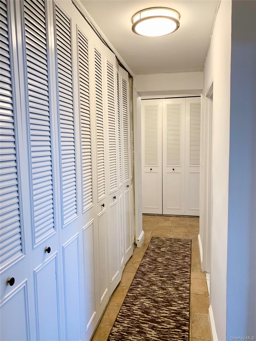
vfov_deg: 67.3
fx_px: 256
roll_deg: +0.9
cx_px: 128
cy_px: 170
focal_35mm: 26
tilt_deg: -4.9
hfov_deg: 53.1
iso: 50
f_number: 1.8
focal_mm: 4.25
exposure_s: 1/60
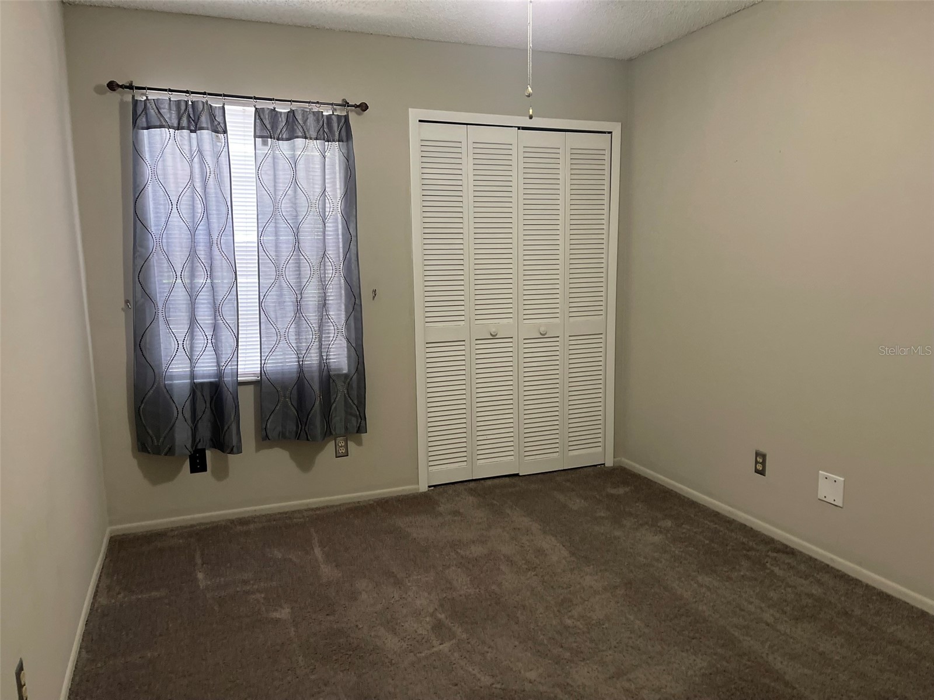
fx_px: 702
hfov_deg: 67.3
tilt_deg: -7.8
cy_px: 350
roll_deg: +0.1
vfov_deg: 53.1
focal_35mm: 26
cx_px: 467
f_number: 1.6
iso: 320
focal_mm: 5.1
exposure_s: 1/60
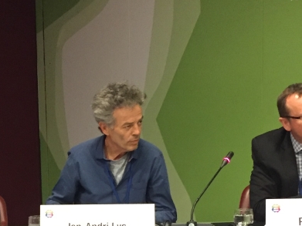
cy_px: 221
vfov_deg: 16.3
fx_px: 776
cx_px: 57
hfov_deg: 21.7
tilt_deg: -7.7
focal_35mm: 89
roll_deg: +1.0
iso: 320
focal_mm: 4.15
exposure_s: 1/17
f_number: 2.2
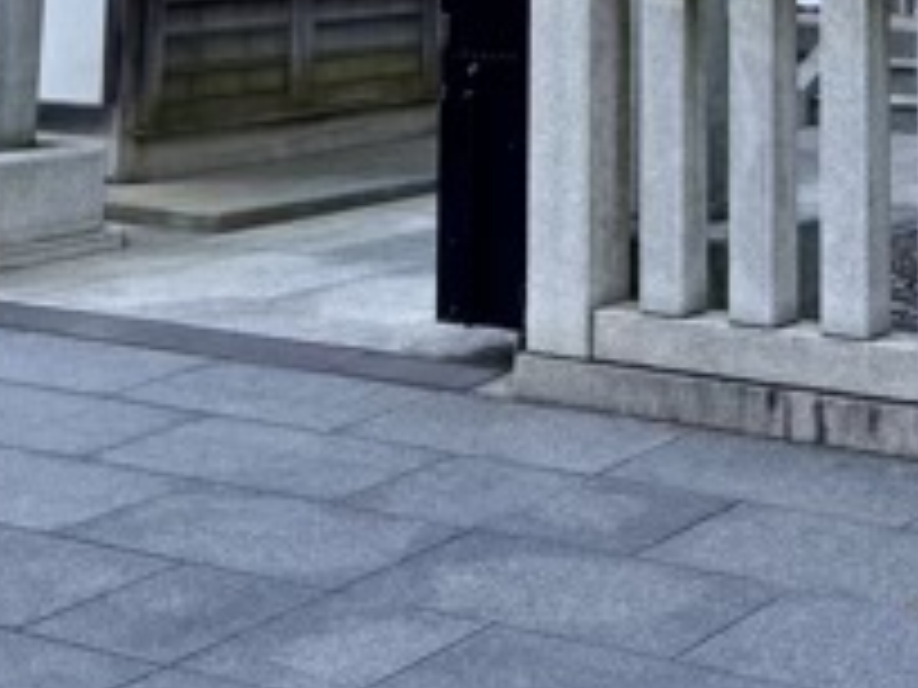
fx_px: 2360
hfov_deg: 21.8
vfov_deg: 14.9
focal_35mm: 89
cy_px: -452
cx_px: 716
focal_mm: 5.96
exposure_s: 1/574
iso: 50
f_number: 1.6
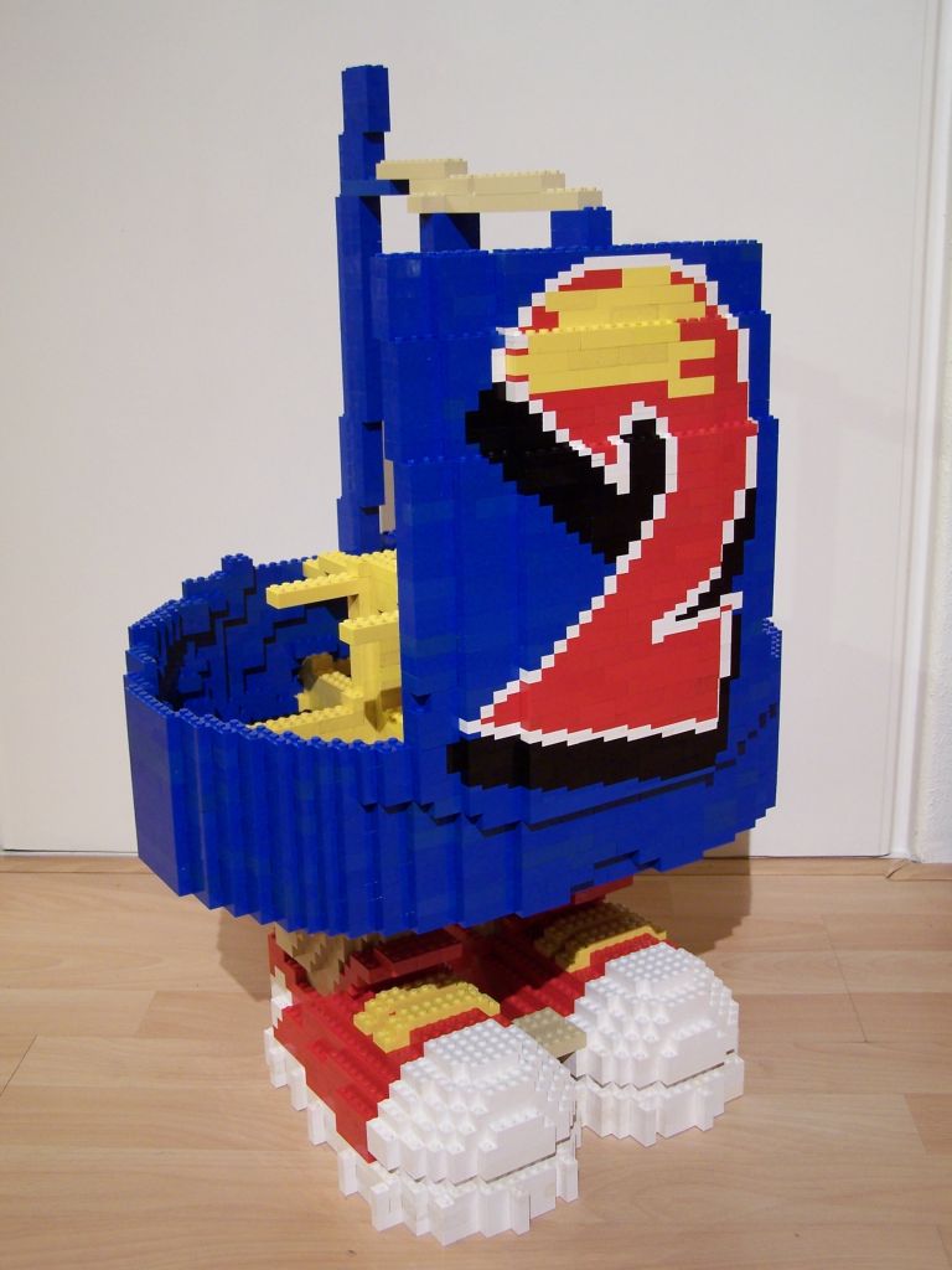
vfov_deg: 46.8
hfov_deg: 36.0
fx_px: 1467
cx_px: 476
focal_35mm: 40
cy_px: 635
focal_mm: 6.7
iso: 80
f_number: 2.8
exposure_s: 1/2
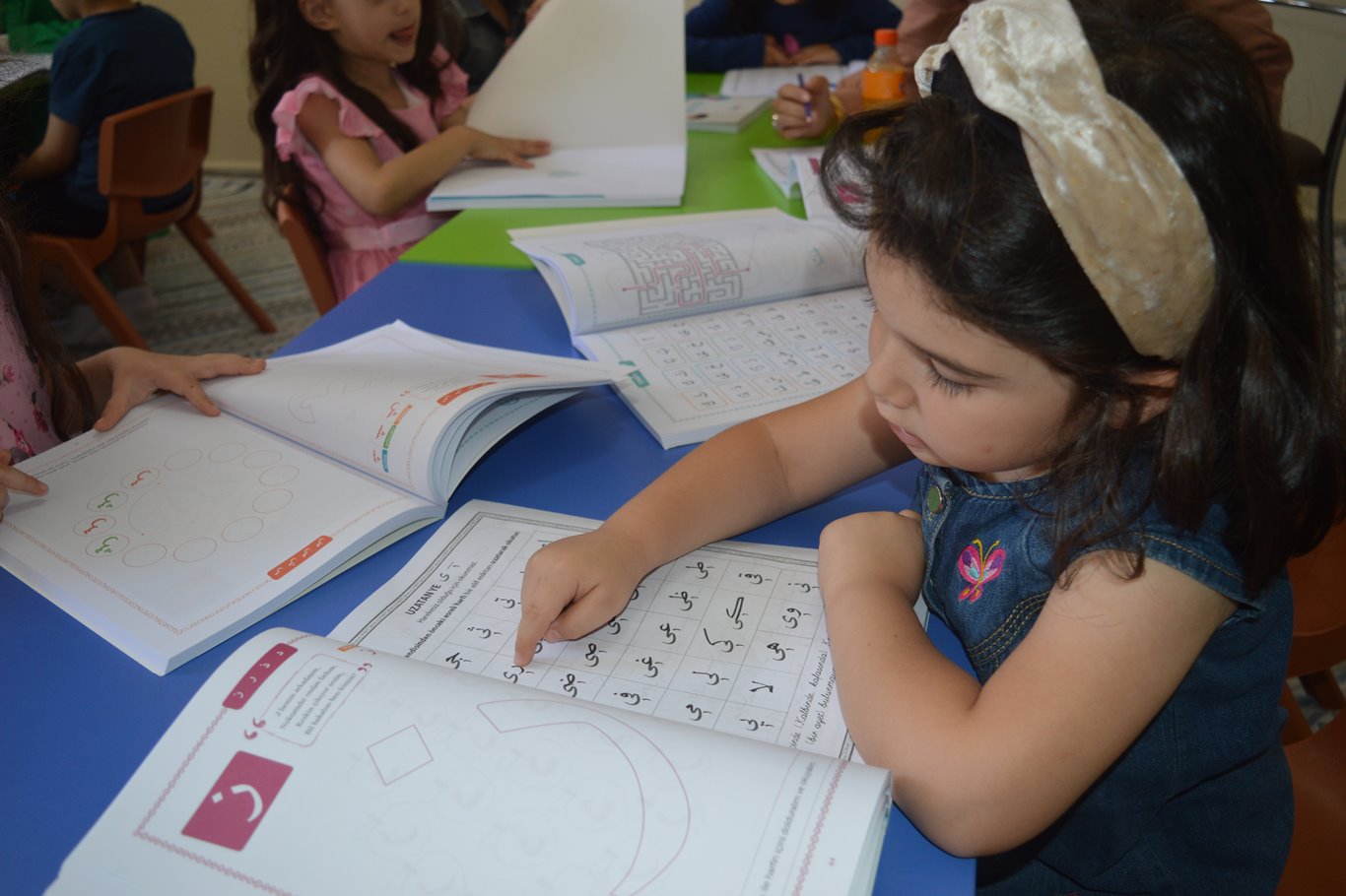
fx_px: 1233
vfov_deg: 40.0
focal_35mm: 33
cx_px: 673
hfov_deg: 57.2
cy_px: 448
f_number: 4
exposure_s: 1/60
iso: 400
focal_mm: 22
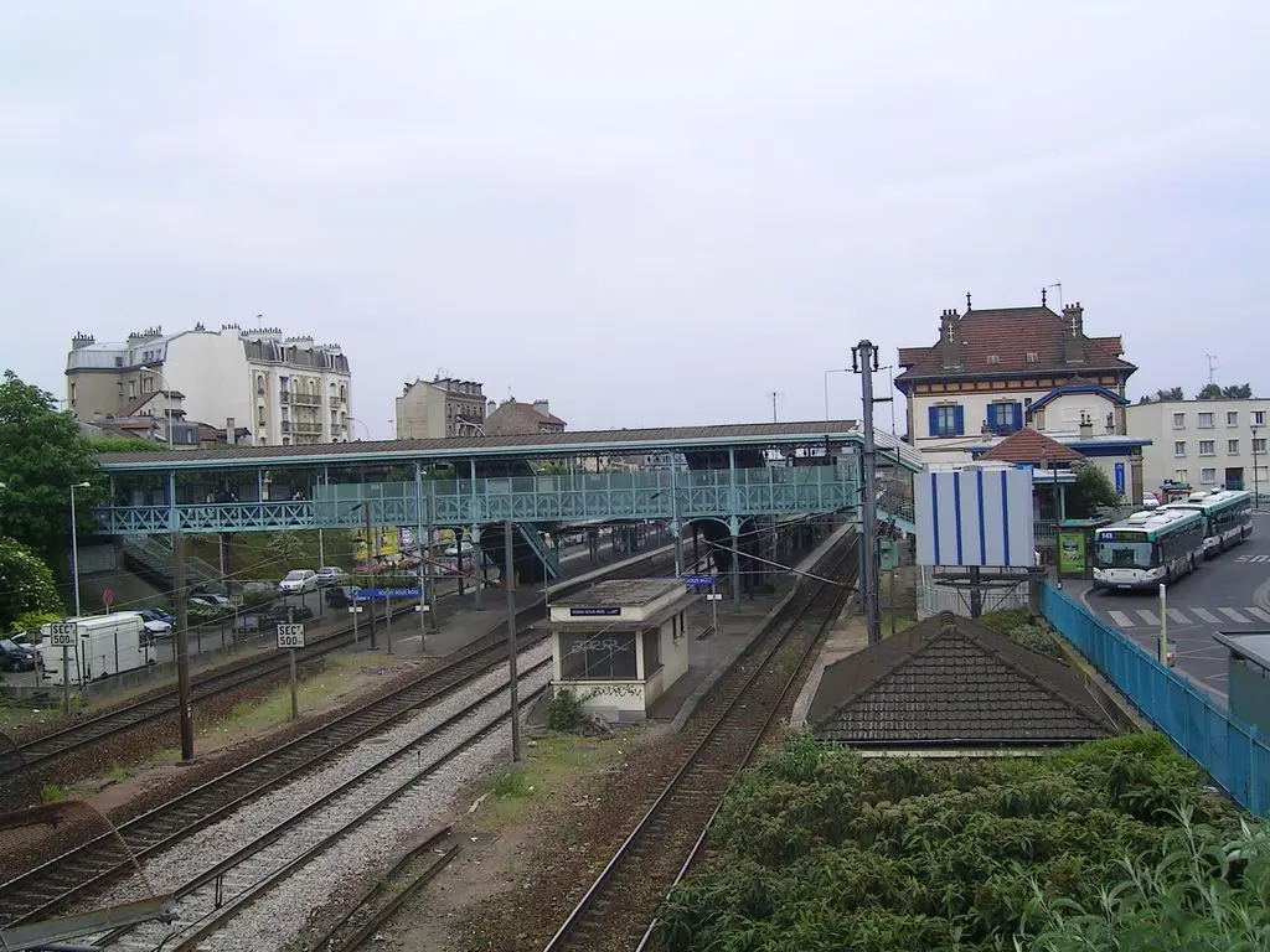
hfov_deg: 51.4
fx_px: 1321
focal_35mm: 36
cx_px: 635
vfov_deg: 39.7
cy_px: 476
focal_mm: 5.6
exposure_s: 1/247
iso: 50
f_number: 4.8
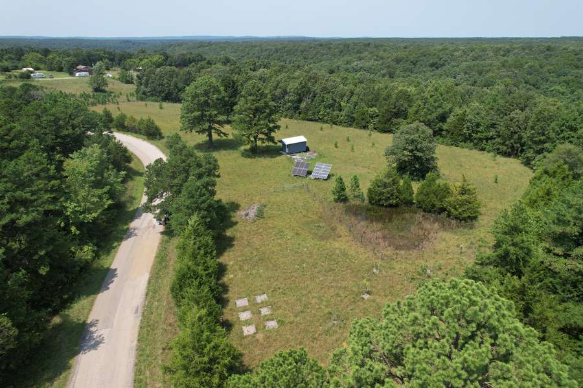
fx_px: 356
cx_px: 292
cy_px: 194
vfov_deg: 57.2
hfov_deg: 78.6
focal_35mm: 22
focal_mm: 8.38
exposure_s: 1/1500
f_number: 2.8
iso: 120
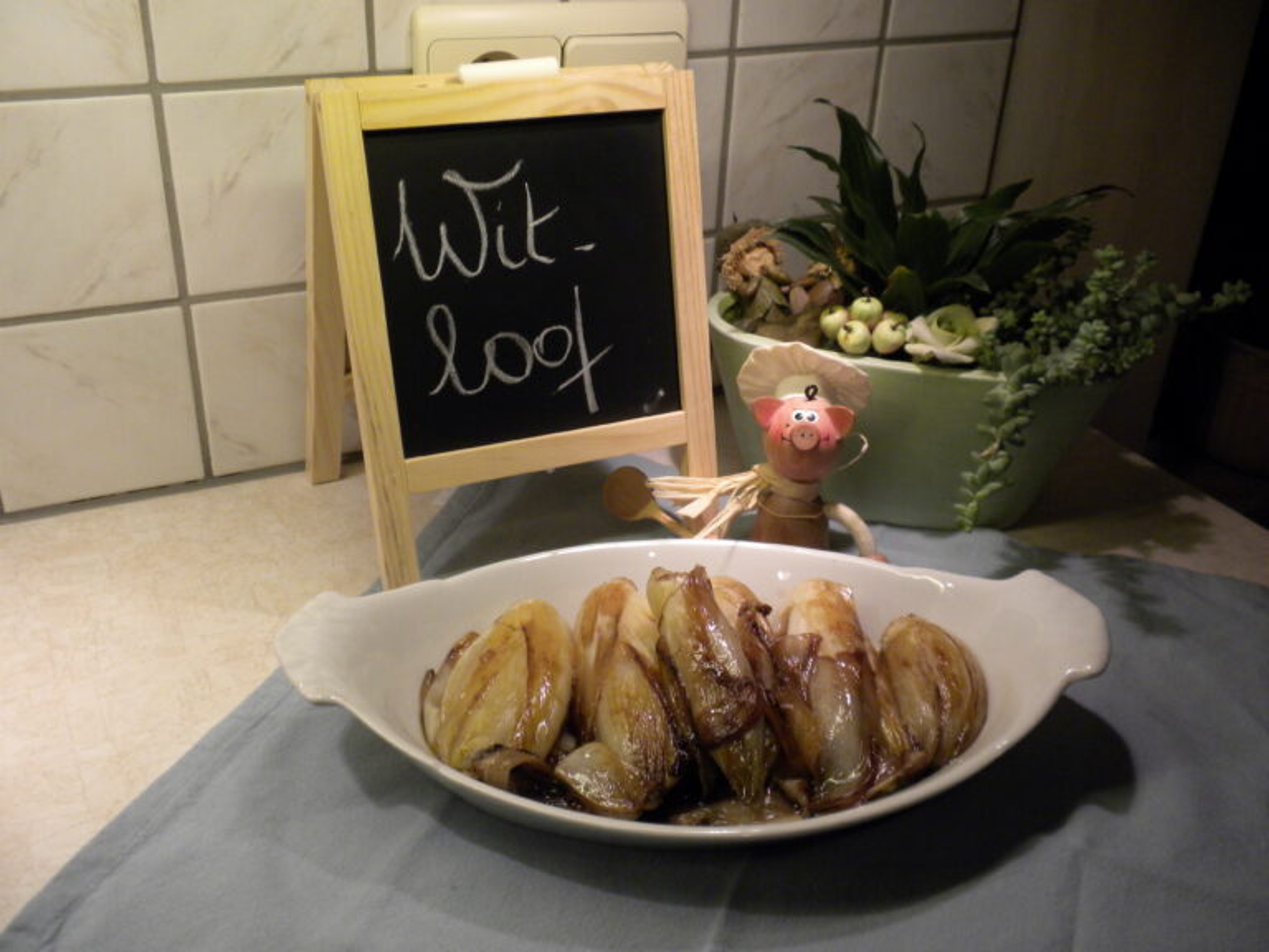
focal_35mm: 37
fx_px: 1356
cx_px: 634
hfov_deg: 50.1
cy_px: 476
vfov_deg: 38.7
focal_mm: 6.6
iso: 208
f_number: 3.5
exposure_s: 1/69.3
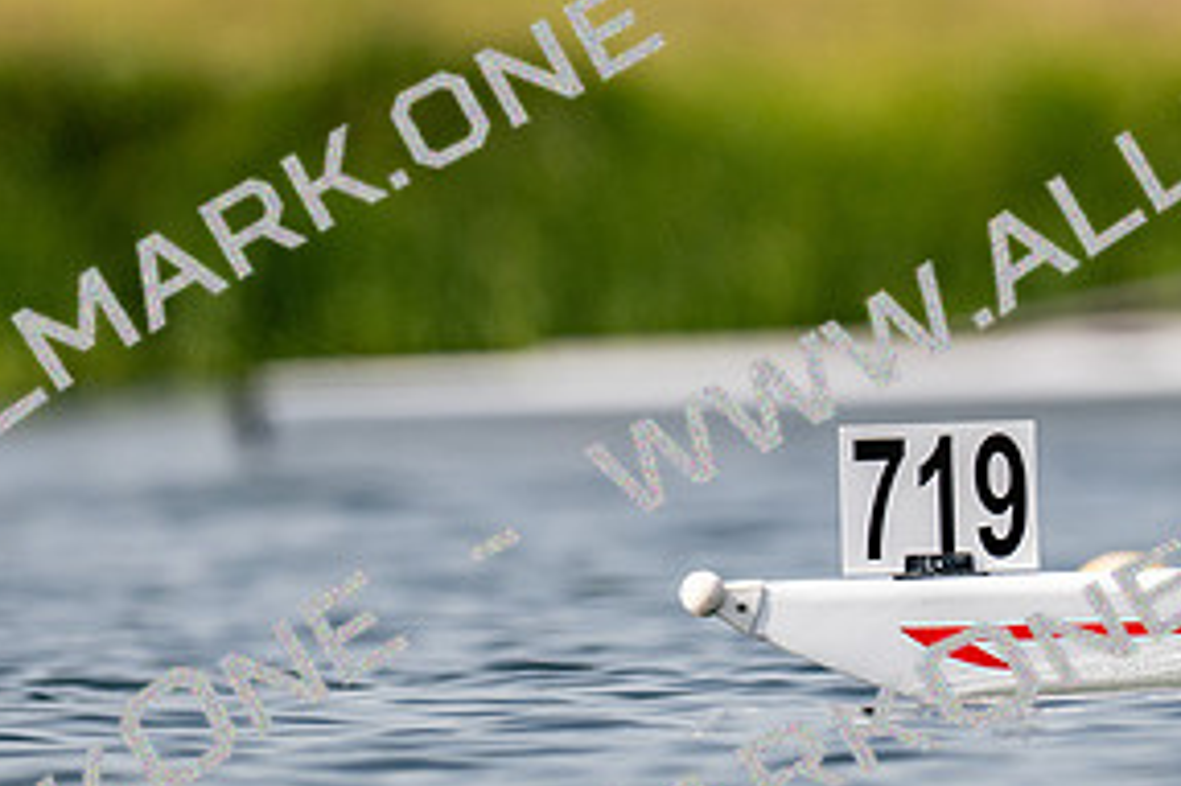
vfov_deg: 0.8
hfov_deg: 1.1
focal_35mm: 1821
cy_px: 525
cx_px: 1095
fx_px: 59702
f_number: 4
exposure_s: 1/2500
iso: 125
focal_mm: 600
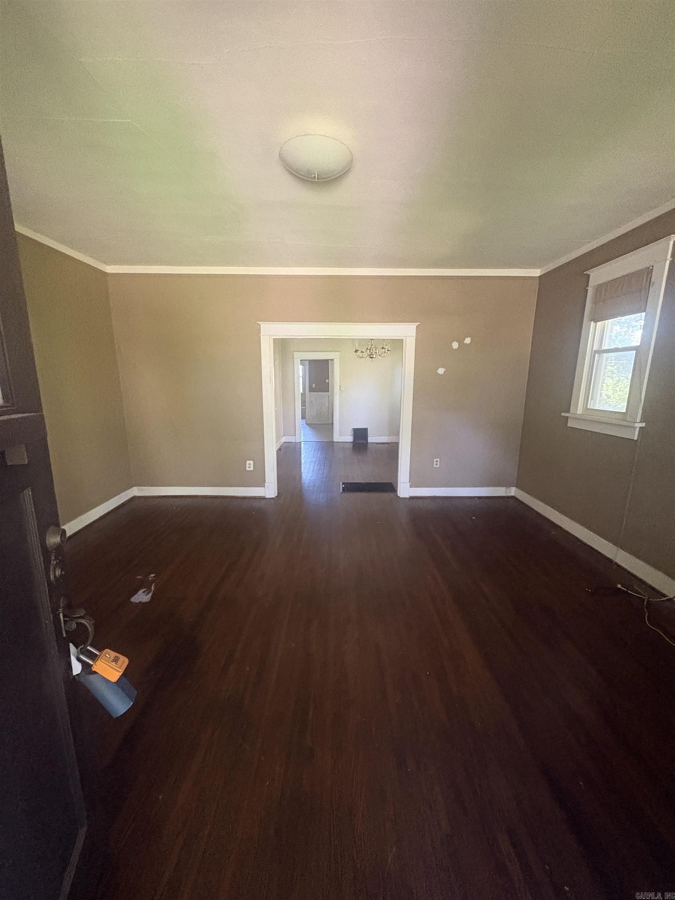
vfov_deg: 102.1
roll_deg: -0.1
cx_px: 338
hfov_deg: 85.7
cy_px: 450
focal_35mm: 14
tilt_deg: -10.6
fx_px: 364
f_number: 2.2
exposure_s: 1/58
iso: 800
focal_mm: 2.22
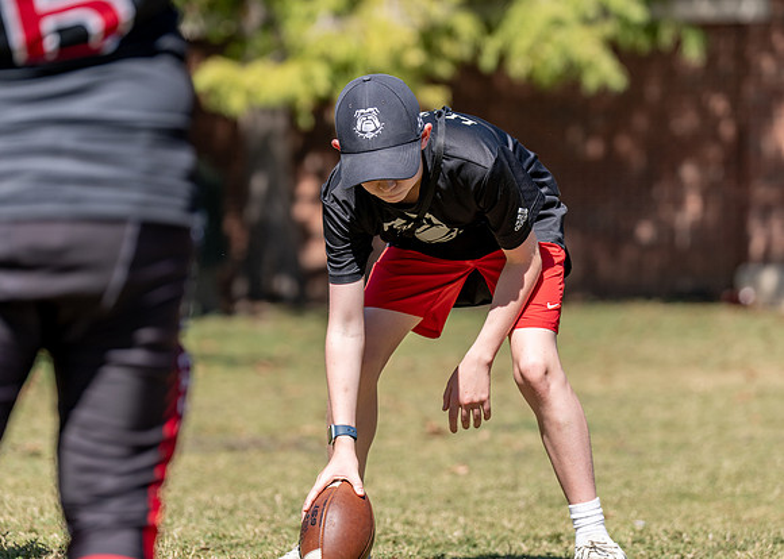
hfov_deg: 12.8
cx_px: 402
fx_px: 3504
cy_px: 229
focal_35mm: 157
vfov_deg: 9.1
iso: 100
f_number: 2.8
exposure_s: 1/2000
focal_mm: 127
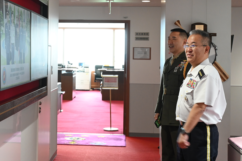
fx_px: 316
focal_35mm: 47
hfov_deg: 41.9
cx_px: 121
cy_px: 80
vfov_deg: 28.6
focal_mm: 47
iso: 3200
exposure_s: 1/100
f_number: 5
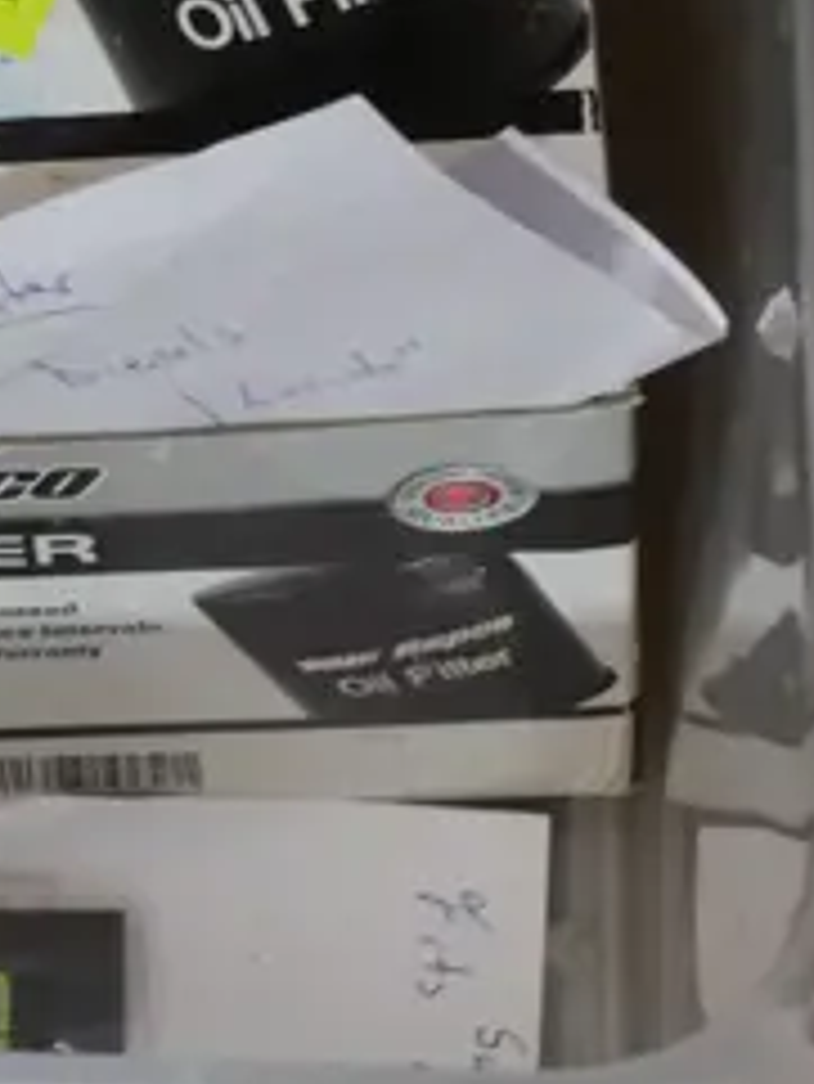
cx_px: -627
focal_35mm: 221
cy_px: -580
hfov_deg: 6.6
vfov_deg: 8.7
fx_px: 6923
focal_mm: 26
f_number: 5.3
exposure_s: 1/60
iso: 1000
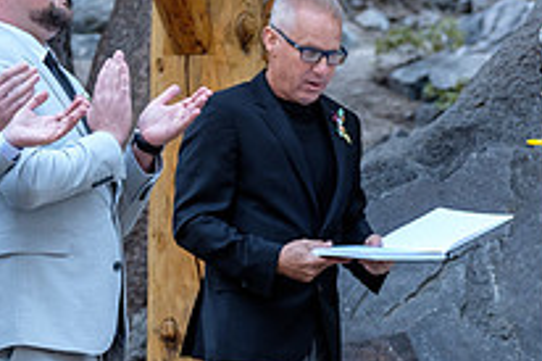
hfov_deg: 8.2
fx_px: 3731
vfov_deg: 5.5
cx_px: 668
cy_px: 375
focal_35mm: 248
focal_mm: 58.7
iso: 640
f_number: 3.2
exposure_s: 1/90
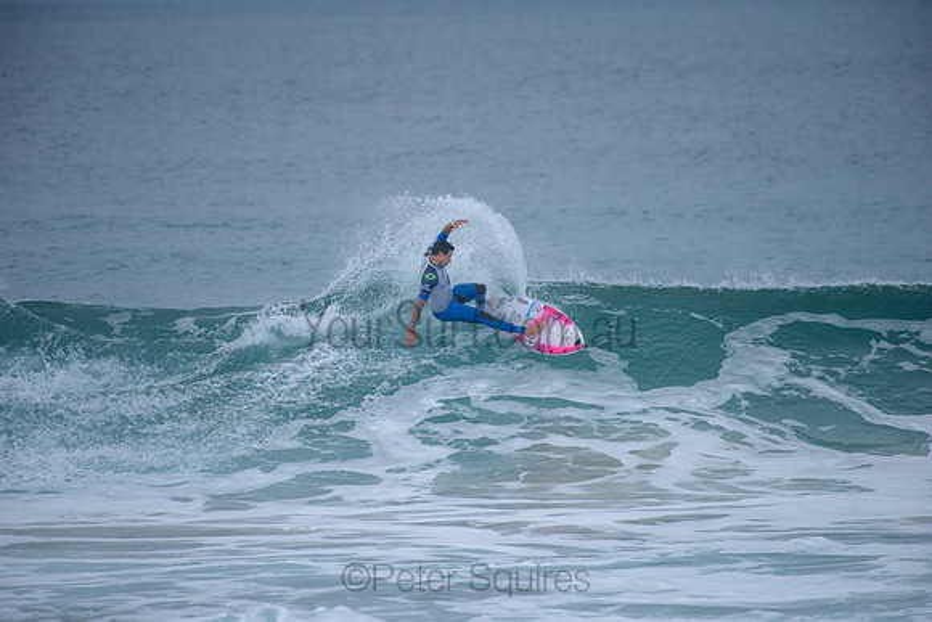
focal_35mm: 500
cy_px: 311
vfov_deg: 2.8
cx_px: 466
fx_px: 12947
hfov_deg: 4.1
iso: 450
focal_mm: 500
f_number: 5.6
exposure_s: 1/2000
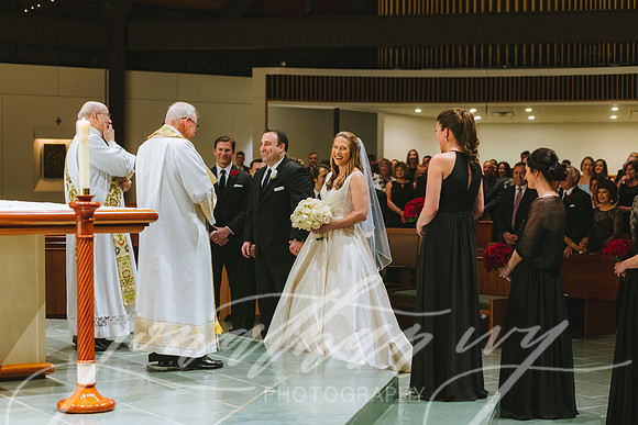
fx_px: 1241
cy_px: 212
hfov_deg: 28.8
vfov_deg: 19.5
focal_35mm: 70
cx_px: 319
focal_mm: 70
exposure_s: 1/200
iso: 3200
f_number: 2.8
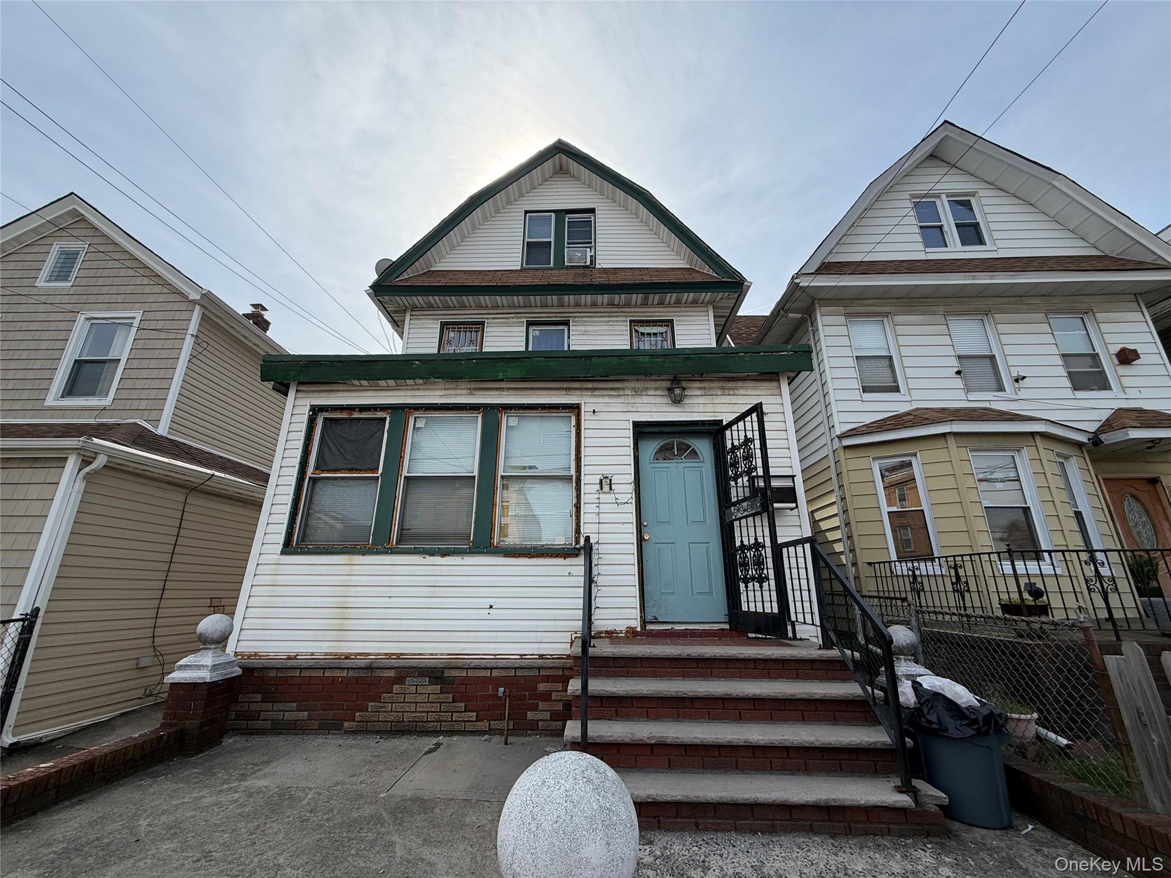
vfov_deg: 85.7
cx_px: 586
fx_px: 474
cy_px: 439
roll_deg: +2.0
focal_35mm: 14
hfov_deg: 102.1
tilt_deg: +17.5
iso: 20
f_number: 2.2
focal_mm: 2.22
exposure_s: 1/970
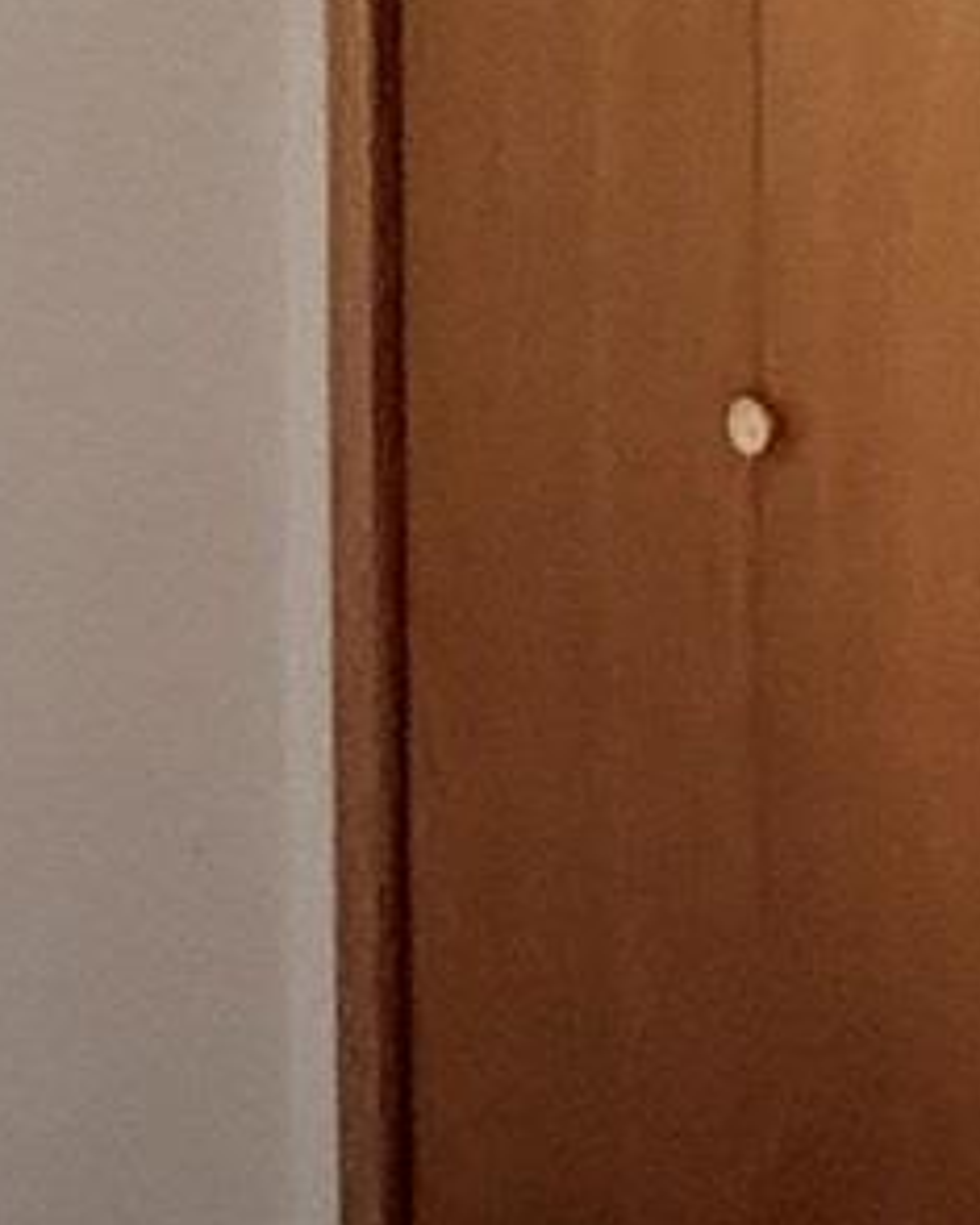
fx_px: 3881
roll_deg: +0.1
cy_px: -229
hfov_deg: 14.4
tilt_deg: -0.8
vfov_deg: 17.2
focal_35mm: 107
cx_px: 680
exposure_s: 1/31
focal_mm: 2.22
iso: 1250
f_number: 2.2
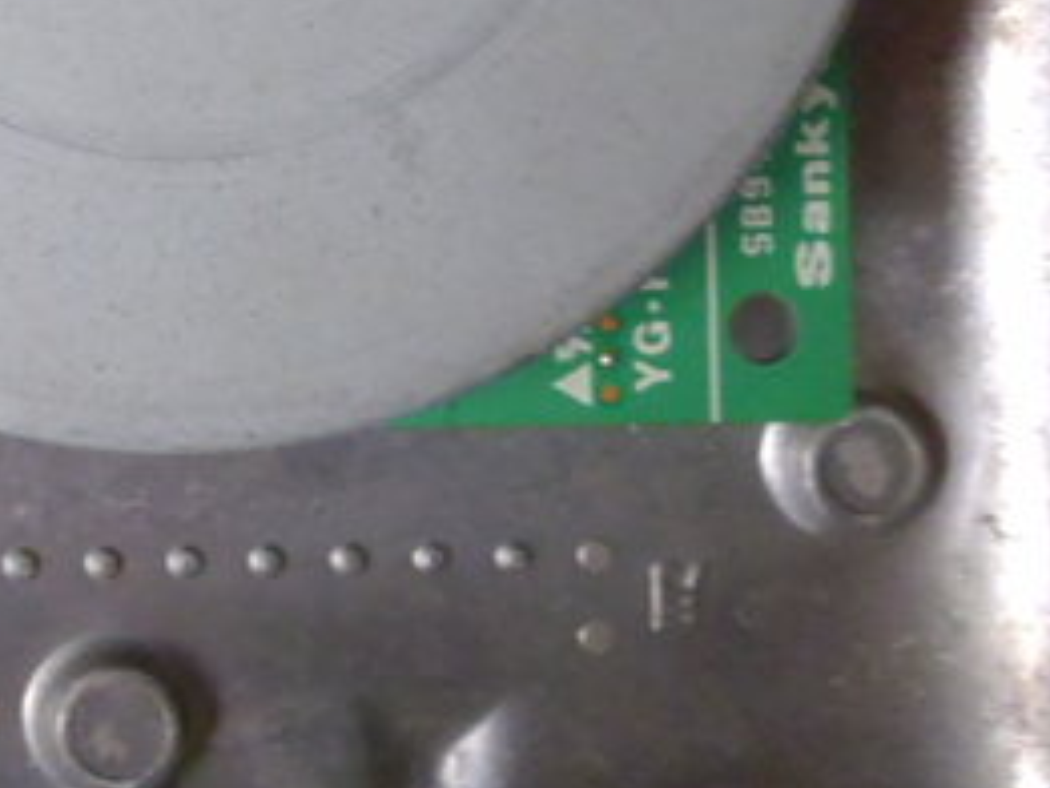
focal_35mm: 102
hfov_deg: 17.5
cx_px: -491
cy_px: -289
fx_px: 3095
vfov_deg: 13.9
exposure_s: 1/60
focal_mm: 4.7
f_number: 2.8
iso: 200
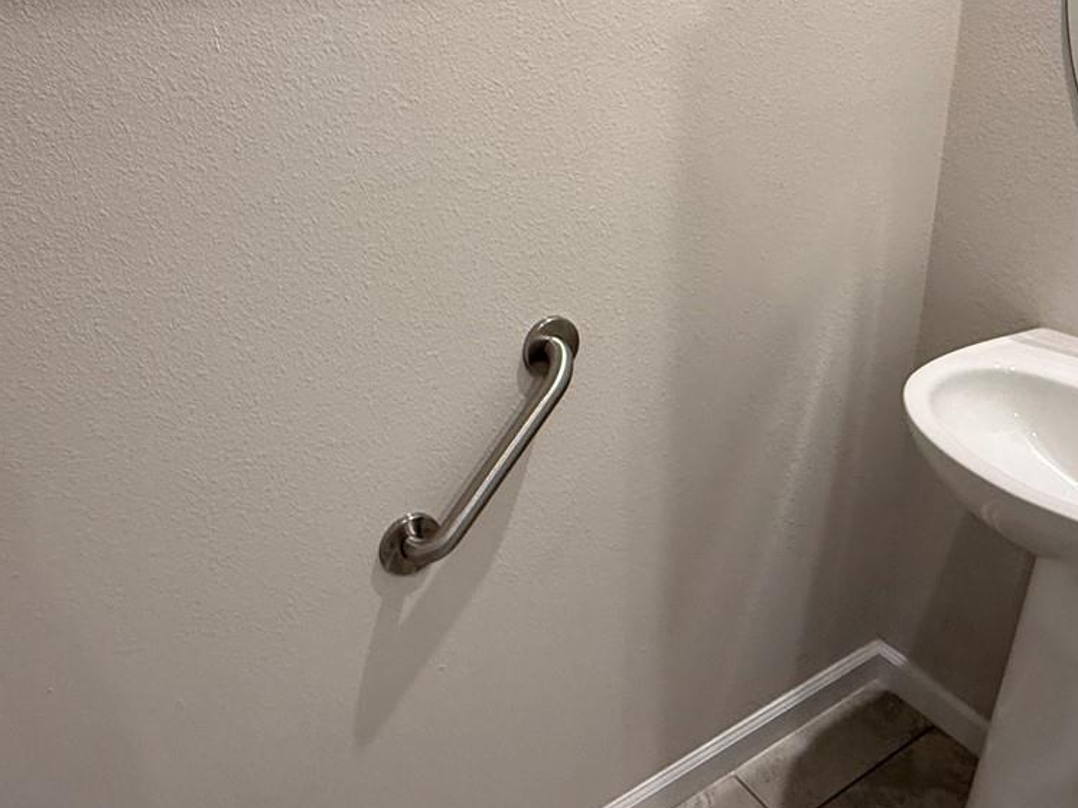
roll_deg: +1.6
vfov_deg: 46.2
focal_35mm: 30
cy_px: 286
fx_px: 934
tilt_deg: -20.0
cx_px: 553
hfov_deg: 60.0
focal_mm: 2.22
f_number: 2.2
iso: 320
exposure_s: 1/120
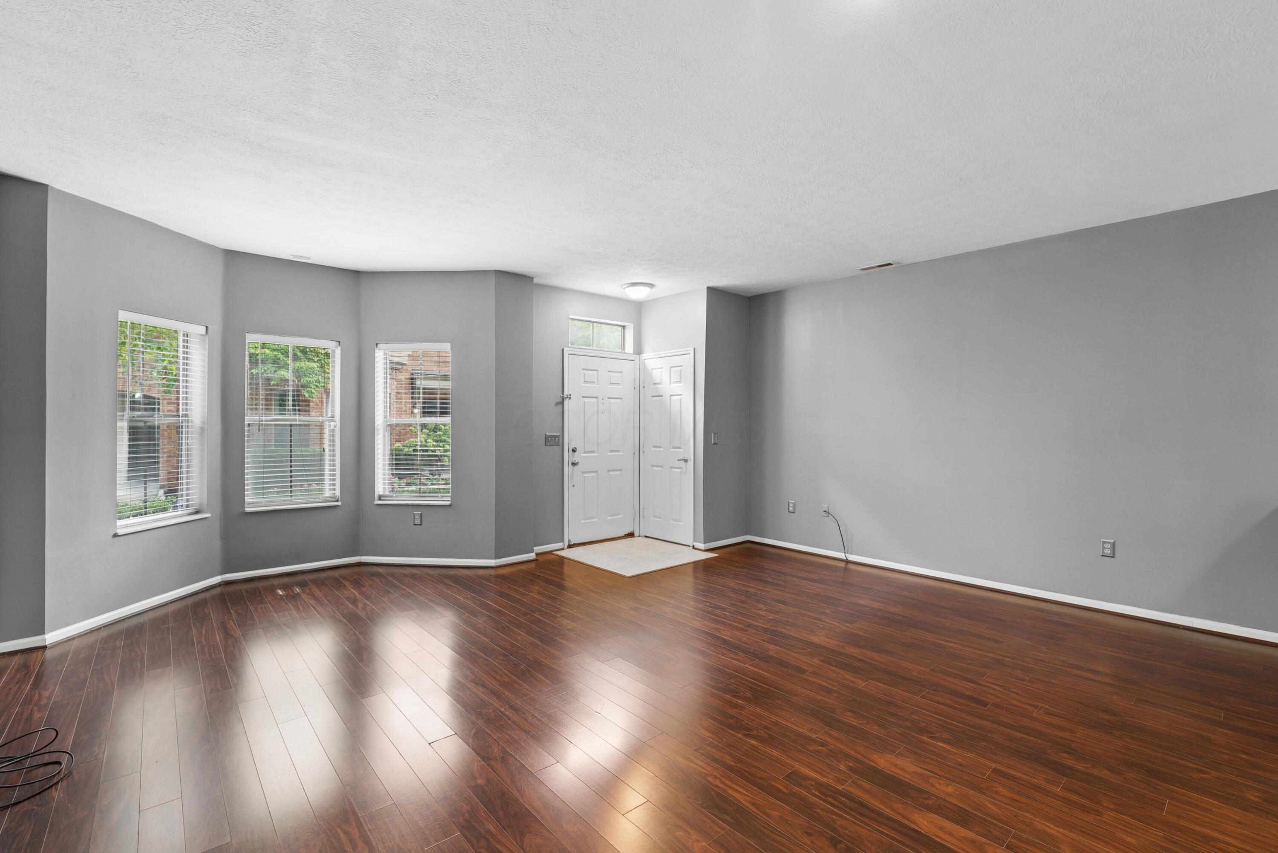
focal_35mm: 15
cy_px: 426
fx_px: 547
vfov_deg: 75.9
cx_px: 639
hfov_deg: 98.9
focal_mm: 15.4
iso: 640
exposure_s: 1/15
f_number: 8
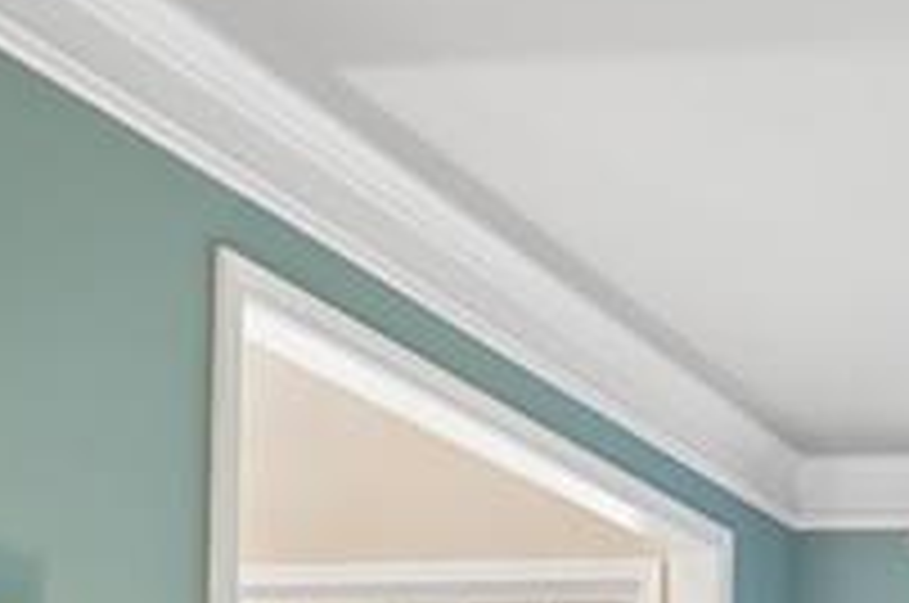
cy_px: 961
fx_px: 1790
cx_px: 1390
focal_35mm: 71
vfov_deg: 16.9
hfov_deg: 22.8
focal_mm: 14
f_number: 8
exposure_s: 1/4
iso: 320
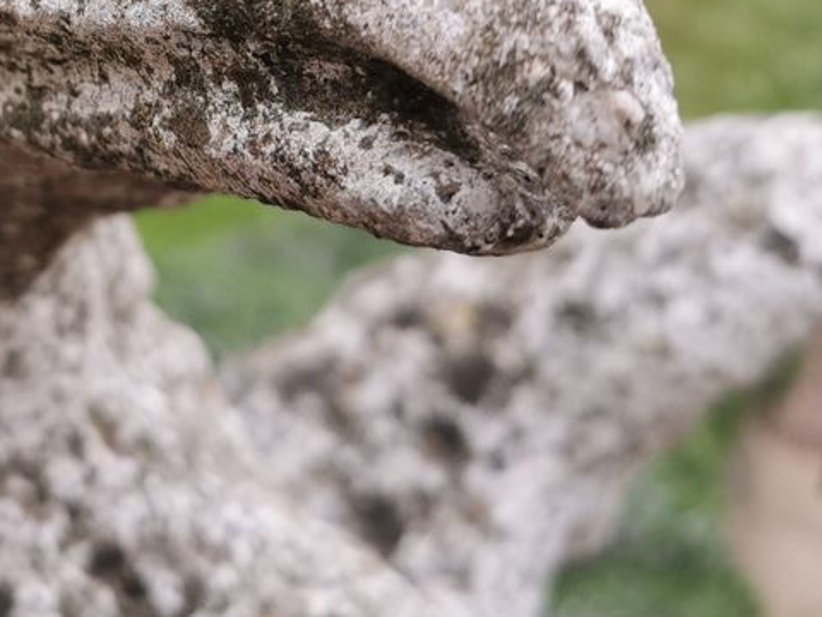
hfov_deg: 26.0
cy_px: -72
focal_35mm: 72
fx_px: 1710
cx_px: 62
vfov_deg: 19.5
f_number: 1.6
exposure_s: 1/297
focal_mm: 5.56
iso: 50
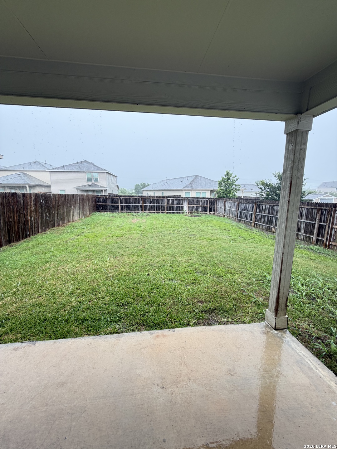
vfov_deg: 102.1
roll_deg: +0.6
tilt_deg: -9.6
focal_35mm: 14
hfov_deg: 85.7
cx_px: 168
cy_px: 224
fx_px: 182
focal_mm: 2.22
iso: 40
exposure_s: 1/192
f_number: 2.2
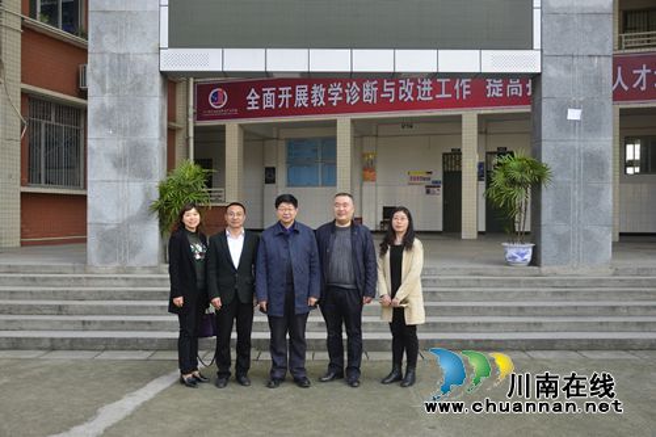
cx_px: 328
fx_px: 619
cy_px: 218
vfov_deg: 38.9
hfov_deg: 55.8
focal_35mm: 34
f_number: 8
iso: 100
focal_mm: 34
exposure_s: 1/25
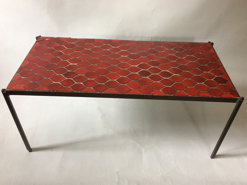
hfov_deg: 56.9
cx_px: 124
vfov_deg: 44.1
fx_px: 228
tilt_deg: -42.3
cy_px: 92
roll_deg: +0.0
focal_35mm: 32
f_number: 2.4
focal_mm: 3.3
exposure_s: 1/25
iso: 80
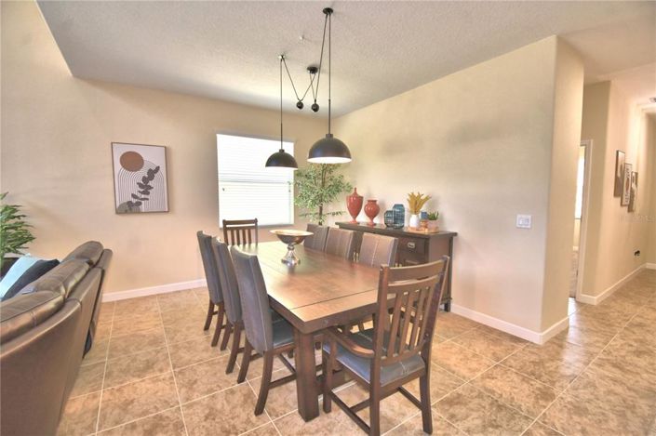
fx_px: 273
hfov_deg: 100.4
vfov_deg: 77.2
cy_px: 218
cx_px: 328
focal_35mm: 15
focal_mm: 10
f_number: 4.5
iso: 200
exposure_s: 1/30
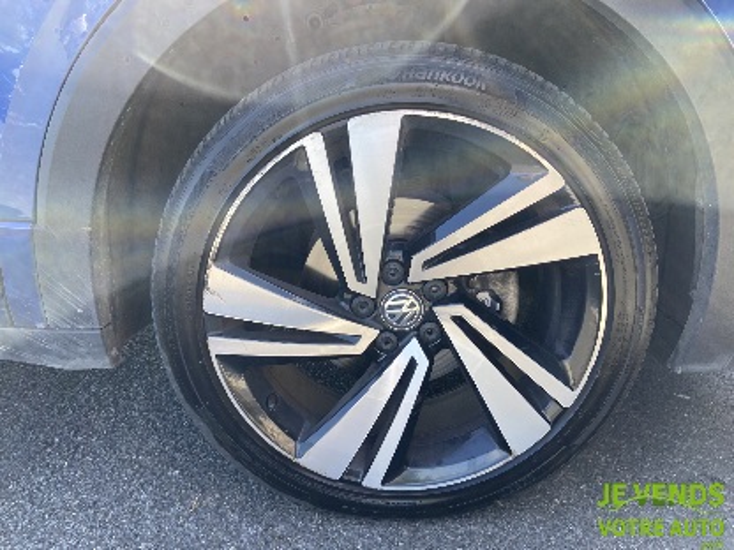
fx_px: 551
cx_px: 367
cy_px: 275
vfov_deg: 53.1
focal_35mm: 26
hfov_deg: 67.3
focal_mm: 4.25
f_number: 1.8
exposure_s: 1/263
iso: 32
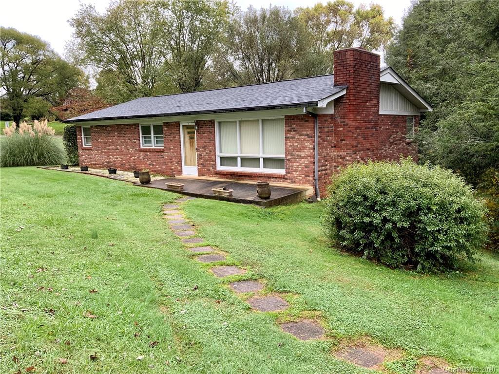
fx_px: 418
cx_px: 250
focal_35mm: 29
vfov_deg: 48.2
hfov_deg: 61.7
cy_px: 187
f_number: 1.8
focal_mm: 3
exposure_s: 1/122
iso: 25
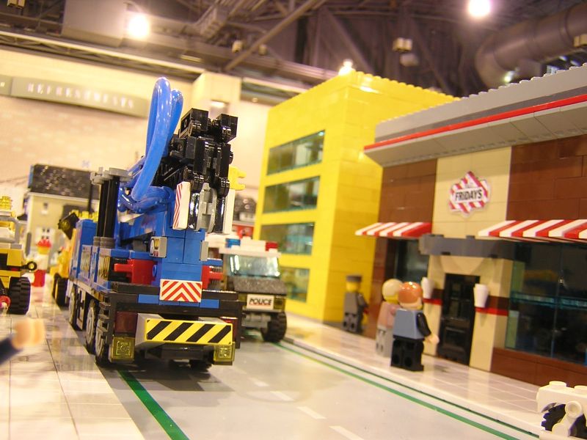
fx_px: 610
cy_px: 220
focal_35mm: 36
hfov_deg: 51.4
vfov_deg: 39.7
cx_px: 294
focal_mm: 4.7
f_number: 2.6
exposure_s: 1/4.9
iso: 100
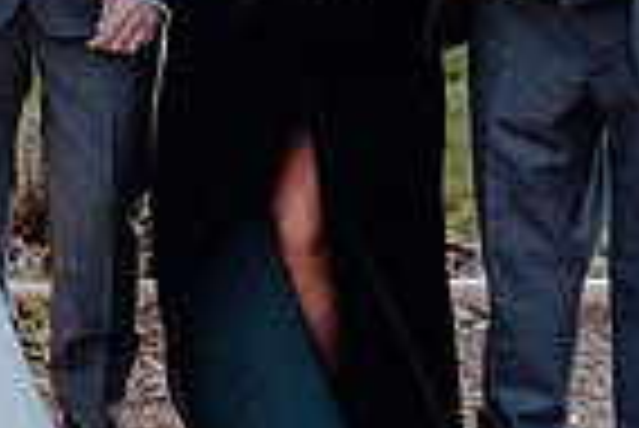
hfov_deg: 18.2
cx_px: -338
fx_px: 1759
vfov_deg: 13.4
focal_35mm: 99
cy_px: -97
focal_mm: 24
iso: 5000
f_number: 5
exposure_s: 1/160
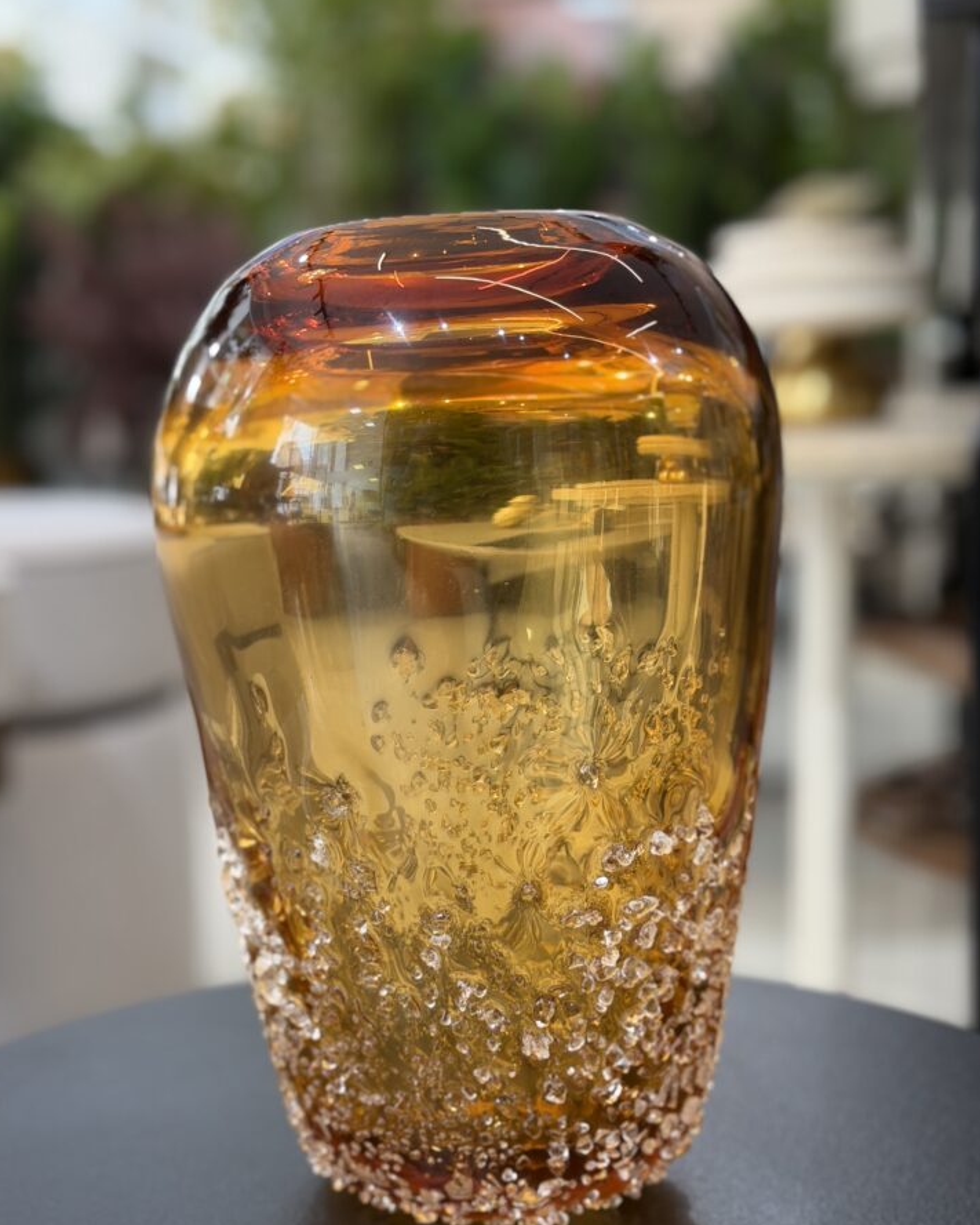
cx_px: 471
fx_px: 1957
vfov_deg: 34.7
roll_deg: +0.4
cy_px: 690
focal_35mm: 54
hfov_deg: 28.1
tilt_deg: -10.1
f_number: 1.78
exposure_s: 1/60
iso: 125
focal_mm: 6.76
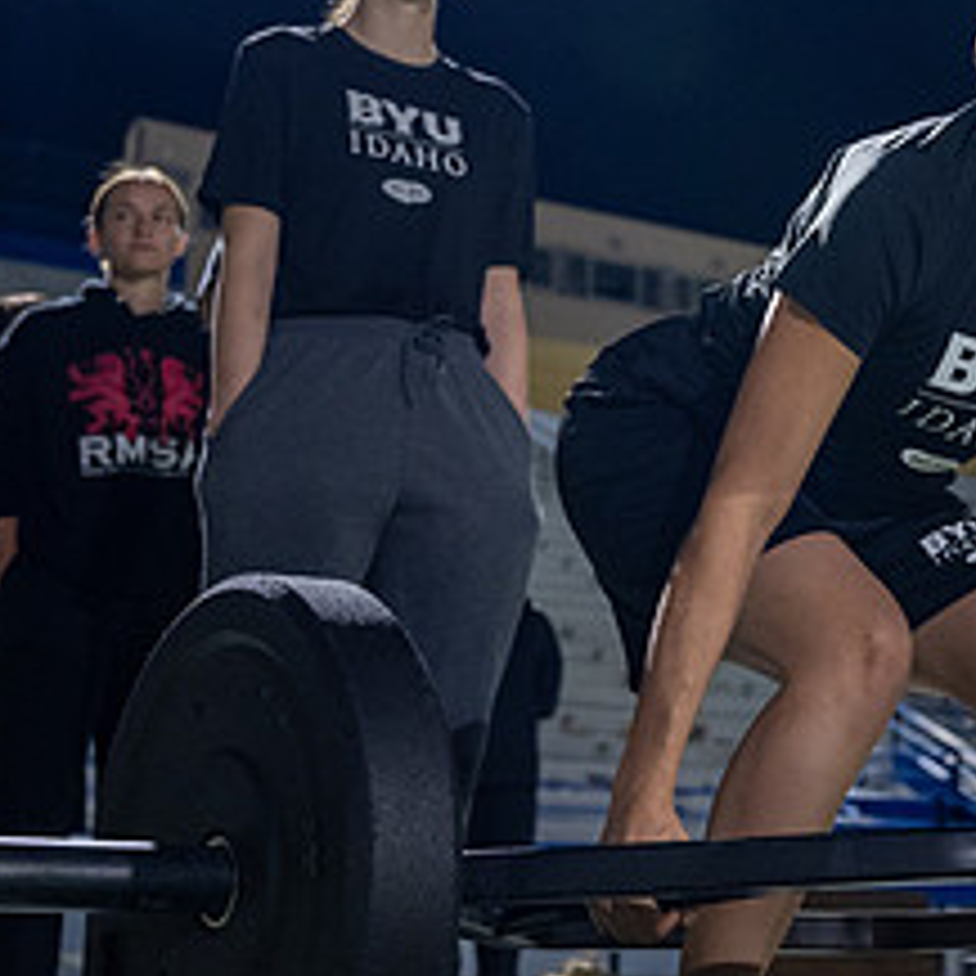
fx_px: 2392
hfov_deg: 22.4
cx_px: 908
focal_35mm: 75
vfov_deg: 23.0
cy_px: 330
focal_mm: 29
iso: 2000
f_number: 2.8
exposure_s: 1/125
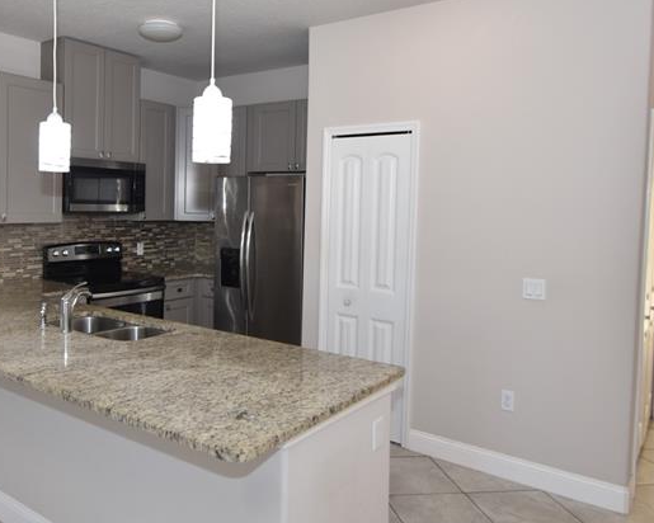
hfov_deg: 61.4
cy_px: 245
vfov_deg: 51.5
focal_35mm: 28
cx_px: 248
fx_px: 542
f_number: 4
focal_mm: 10
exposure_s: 1/60
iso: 200
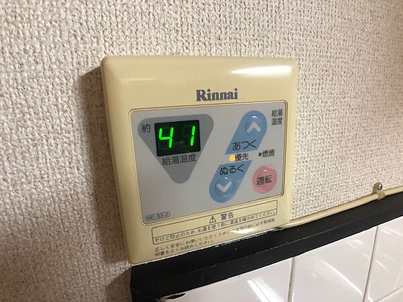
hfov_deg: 63.4
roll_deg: +2.5
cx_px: 202
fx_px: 326
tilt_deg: -14.4
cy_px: 151
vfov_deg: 49.7
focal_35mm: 28
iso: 64
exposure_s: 1/15
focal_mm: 4
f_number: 1.8
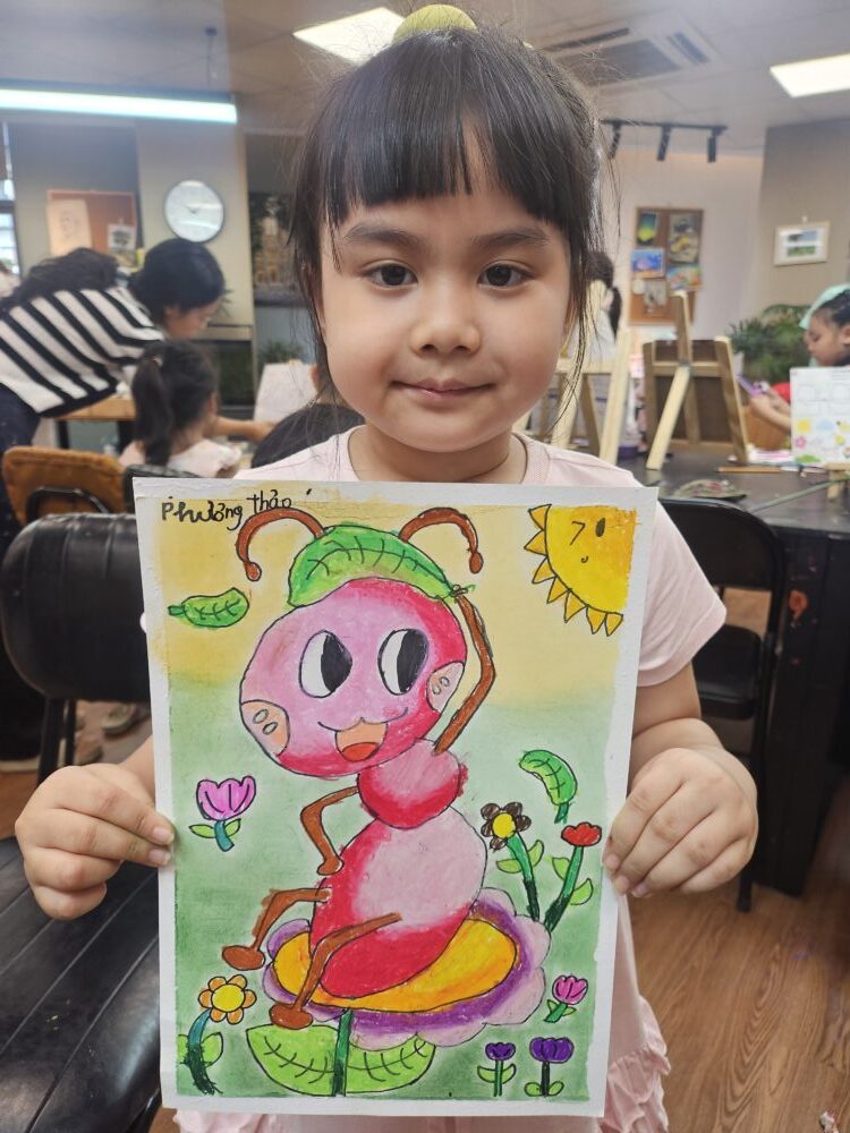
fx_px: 786
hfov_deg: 56.8
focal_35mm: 24
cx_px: 425
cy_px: 566
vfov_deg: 71.6
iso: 80
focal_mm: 5
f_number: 1.8
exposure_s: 1/100
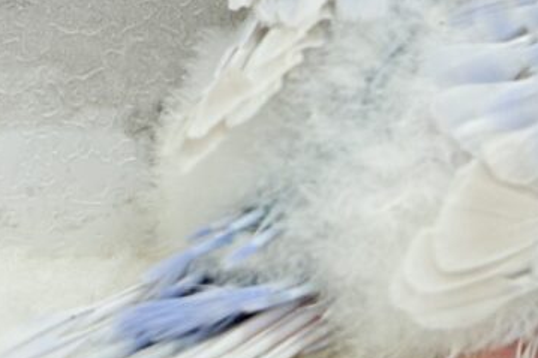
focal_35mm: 181
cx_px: 364
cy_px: -121
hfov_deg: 11.4
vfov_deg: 7.5
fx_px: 2704
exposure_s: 1/100
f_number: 1.6
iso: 64
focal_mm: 5.96
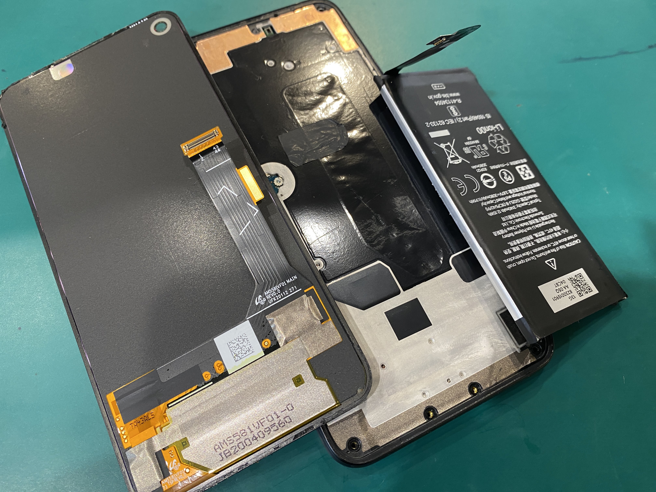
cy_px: 246
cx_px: 328
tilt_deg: -66.1
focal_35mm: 26
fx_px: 493
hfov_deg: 67.3
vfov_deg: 53.1
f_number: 1.8
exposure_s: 1/50
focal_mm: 4.25
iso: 160
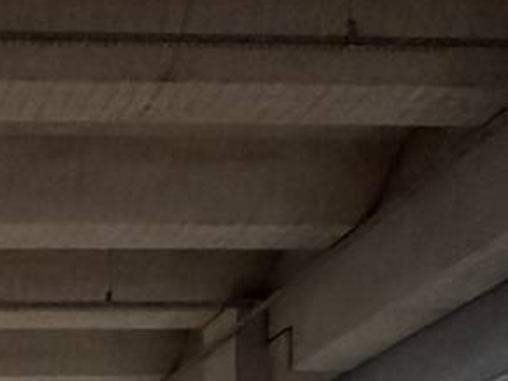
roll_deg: +1.4
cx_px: -202
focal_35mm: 69
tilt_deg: -2.4
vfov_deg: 15.9
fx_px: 1013
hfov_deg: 23.8
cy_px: 792
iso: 400
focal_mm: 2.22
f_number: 2.2
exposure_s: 1/60
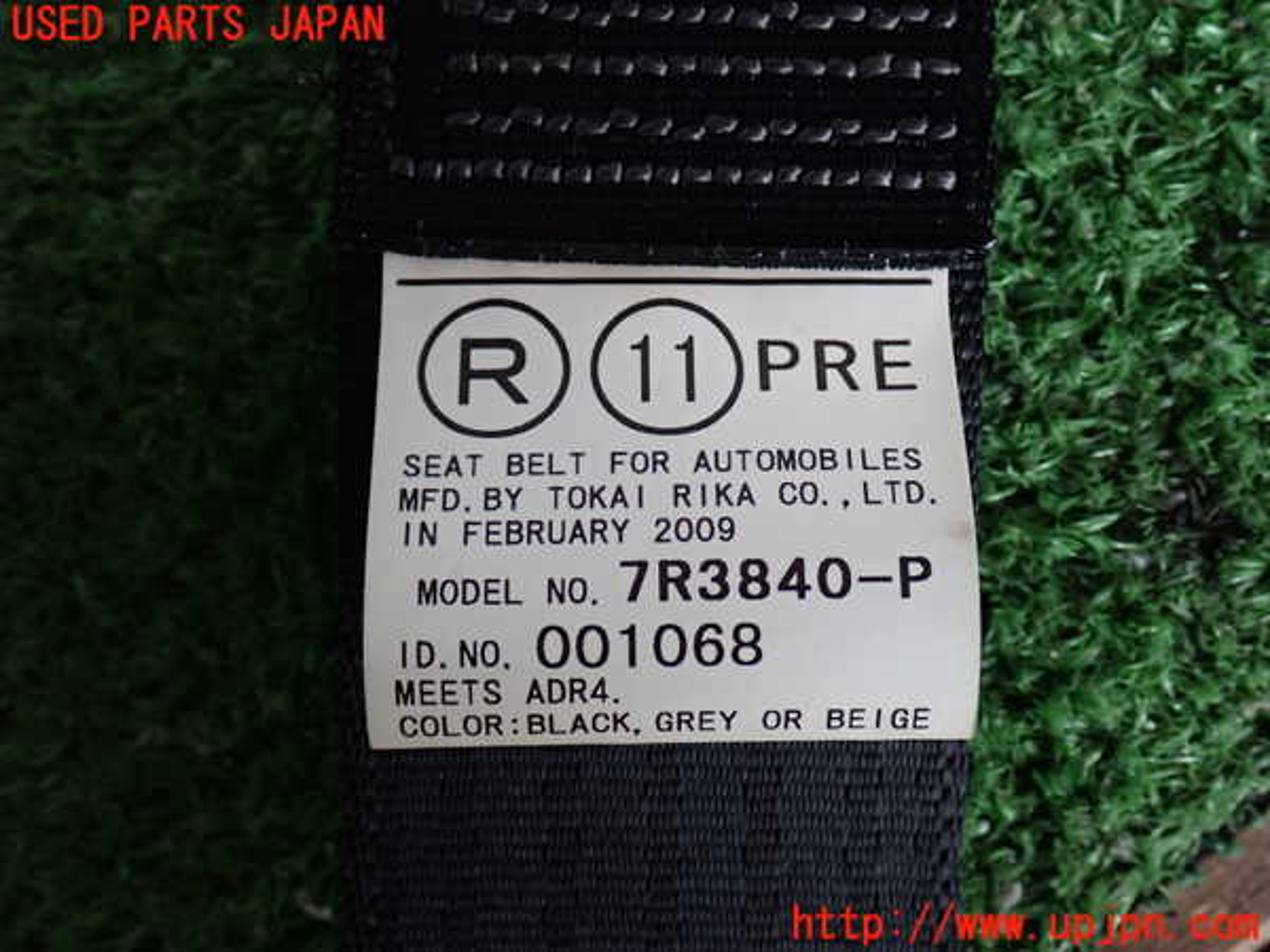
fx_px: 1614
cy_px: 476
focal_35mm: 44
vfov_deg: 32.9
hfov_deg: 42.9
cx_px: 635
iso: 250
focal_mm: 7.84
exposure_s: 1/40
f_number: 2.9
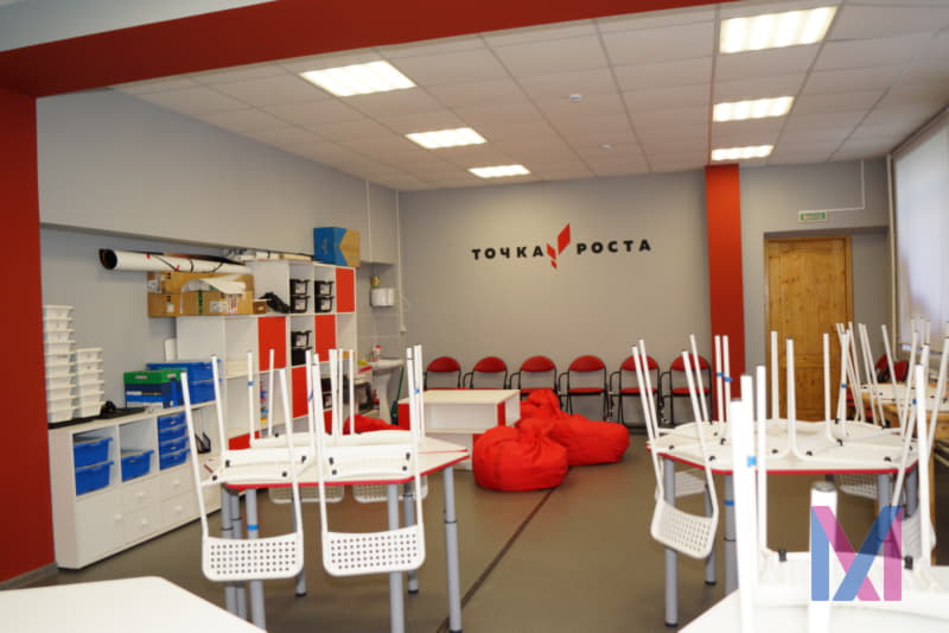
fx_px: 791
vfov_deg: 43.6
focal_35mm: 30
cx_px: 474
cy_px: 316
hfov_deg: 61.9
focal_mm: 20
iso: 200
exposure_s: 1/60
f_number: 3.5
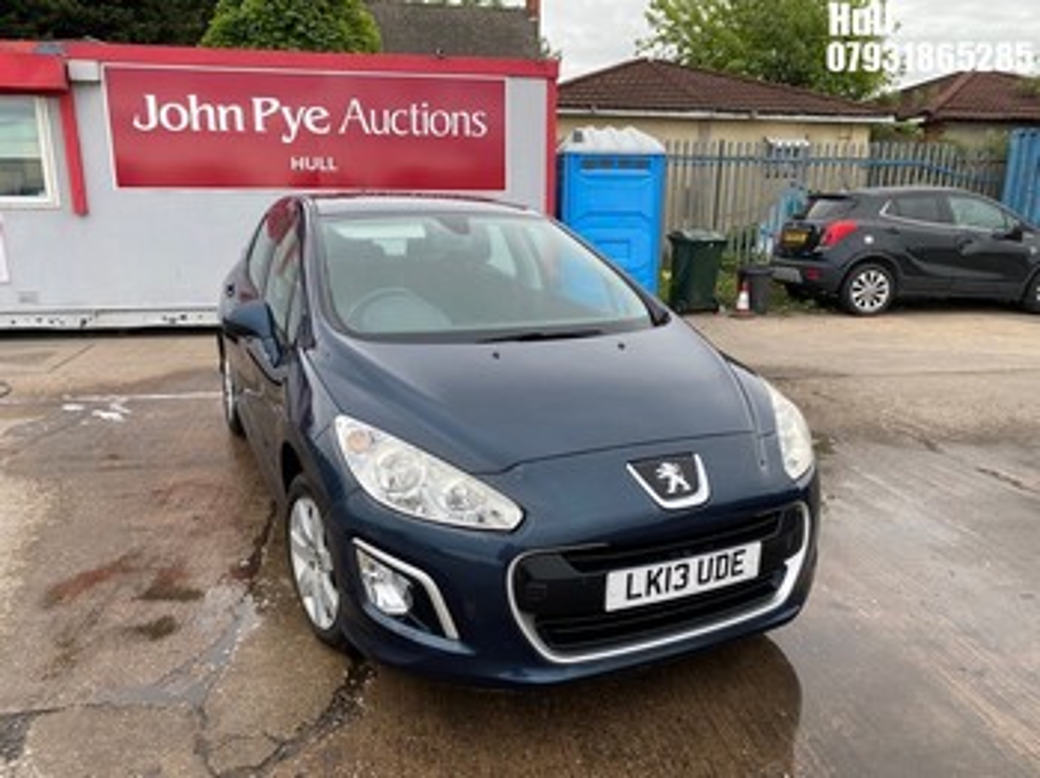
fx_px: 781
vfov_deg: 53.0
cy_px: 389
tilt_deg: -14.9
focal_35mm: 26
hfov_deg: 67.3
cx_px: 520
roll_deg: -1.5
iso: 32
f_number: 1.8
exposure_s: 1/343
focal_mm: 4.25
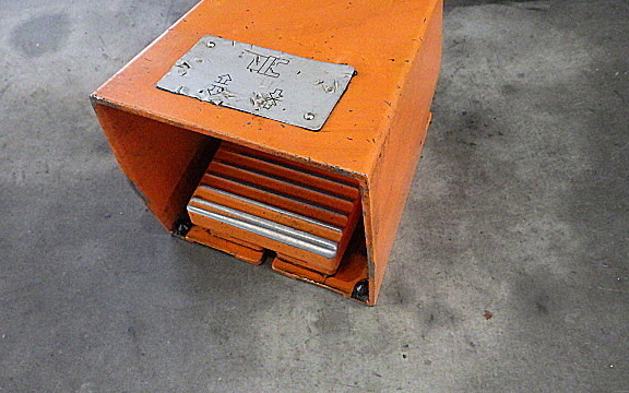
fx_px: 566
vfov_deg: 38.2
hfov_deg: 58.1
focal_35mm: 33
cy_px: 160
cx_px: 316
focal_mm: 5
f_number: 3.5
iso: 500
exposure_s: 1/45
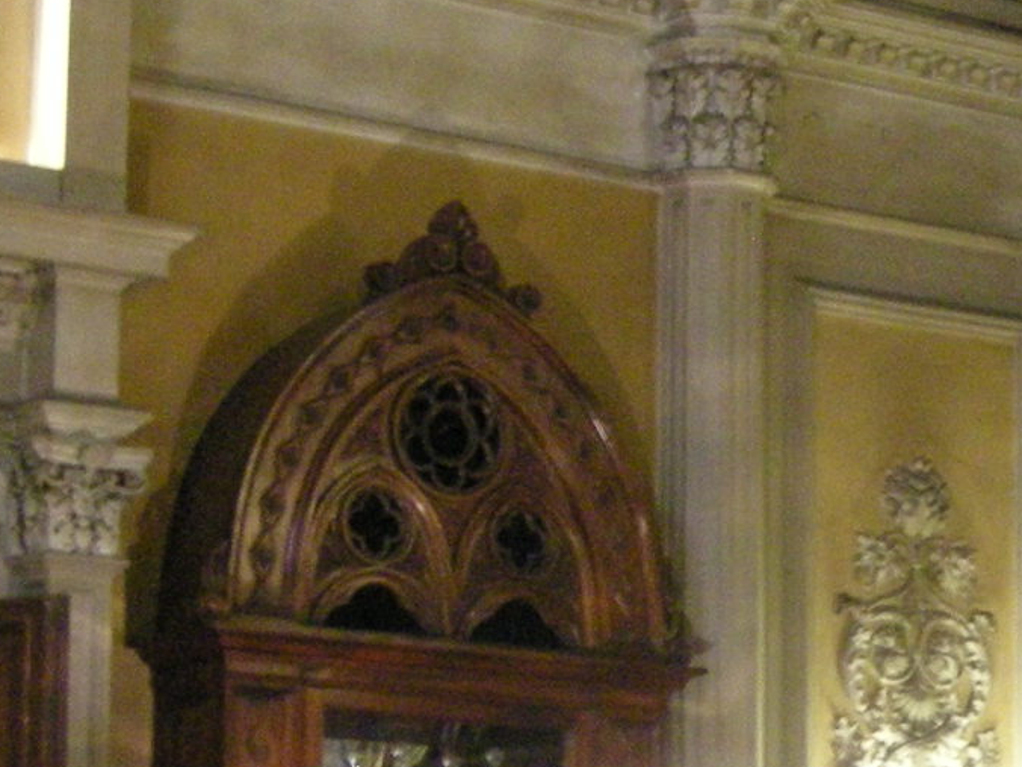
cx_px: 1247
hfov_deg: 13.9
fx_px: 4074
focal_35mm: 138
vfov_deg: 10.7
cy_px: 735
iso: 511
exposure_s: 1/8
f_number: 2.7
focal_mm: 7.5
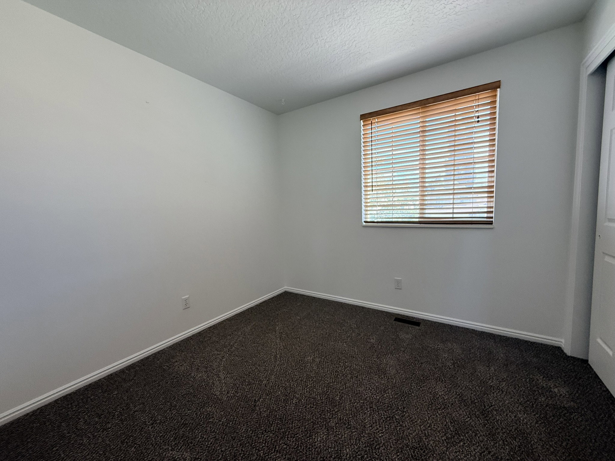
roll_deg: +1.3
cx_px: 308
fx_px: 249
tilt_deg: -4.5
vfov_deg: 85.7
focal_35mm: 14
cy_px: 230
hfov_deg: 102.1
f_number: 2.2
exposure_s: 1/120
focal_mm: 2.22
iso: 160
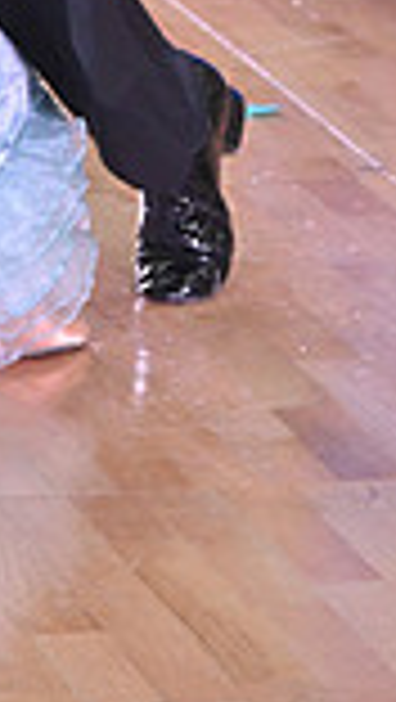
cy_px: -526
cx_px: -209
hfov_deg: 3.2
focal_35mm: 381
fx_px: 7097
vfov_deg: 5.6
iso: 3200
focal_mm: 98
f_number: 5.6
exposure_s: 1/400
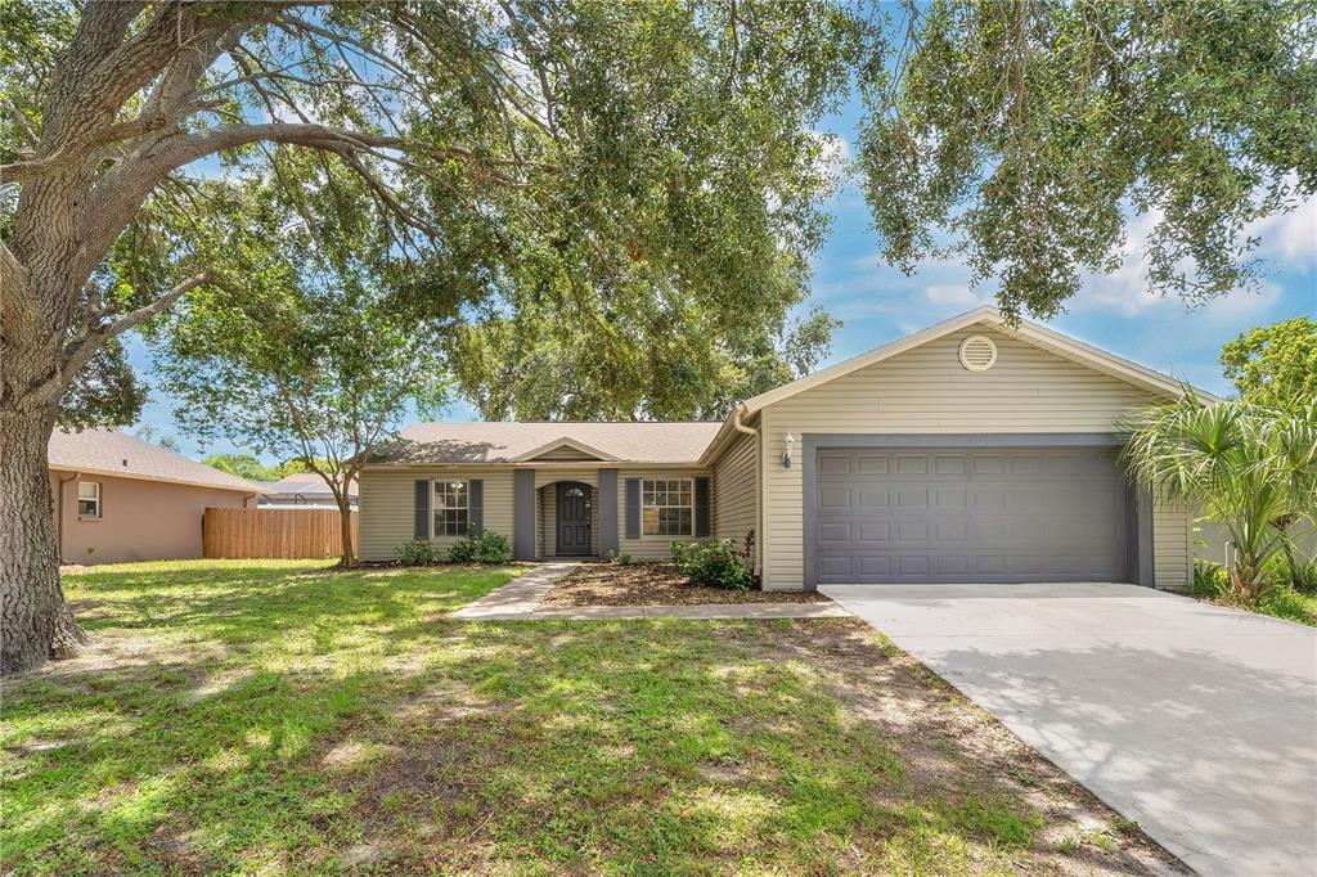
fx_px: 512
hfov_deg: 104.3
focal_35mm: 14
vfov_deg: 81.2
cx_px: 658
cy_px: 438
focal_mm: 14
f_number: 8
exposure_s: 1/125
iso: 100
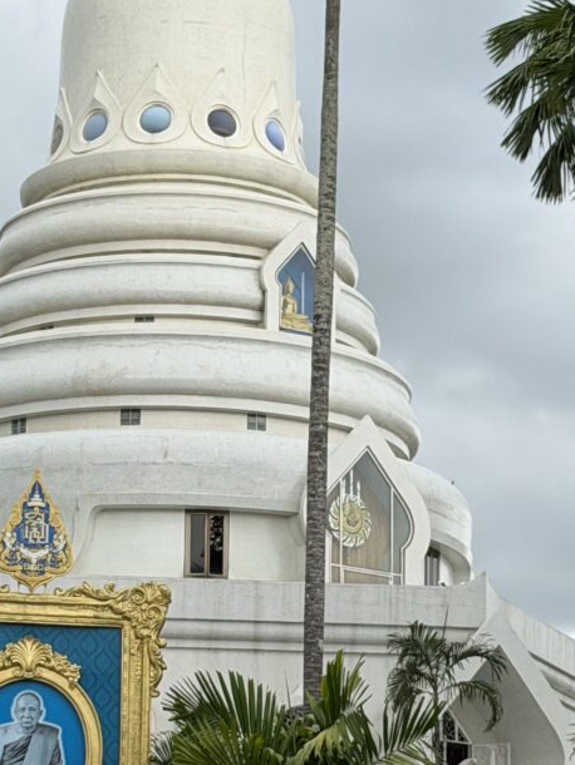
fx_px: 3342
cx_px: 205
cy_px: 477
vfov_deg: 13.1
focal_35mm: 151
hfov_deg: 9.8
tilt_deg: +12.3
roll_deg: -0.1
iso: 64
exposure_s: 1/1264
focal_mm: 6.76
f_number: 1.78
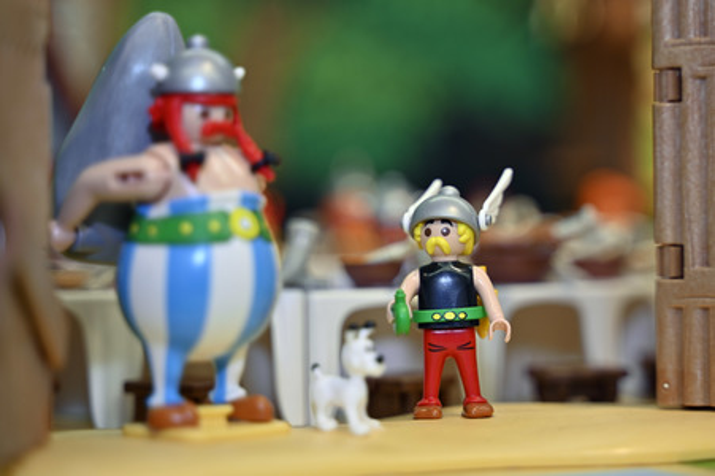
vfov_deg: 18.2
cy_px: 238
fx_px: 1488
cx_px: 358
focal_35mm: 75
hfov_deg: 27.0
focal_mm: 75
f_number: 2.8
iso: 200
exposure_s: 1/200
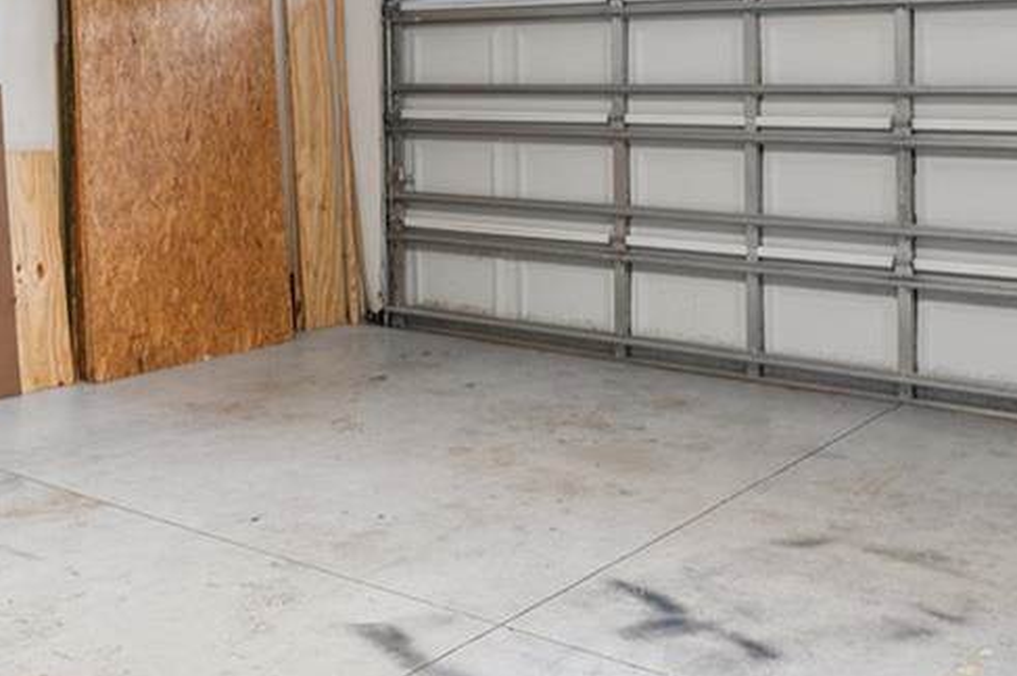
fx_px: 1299
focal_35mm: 46
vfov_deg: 27.6
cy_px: 4
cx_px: 282
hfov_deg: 41.8
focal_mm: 14
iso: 400
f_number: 8
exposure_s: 1/1.25
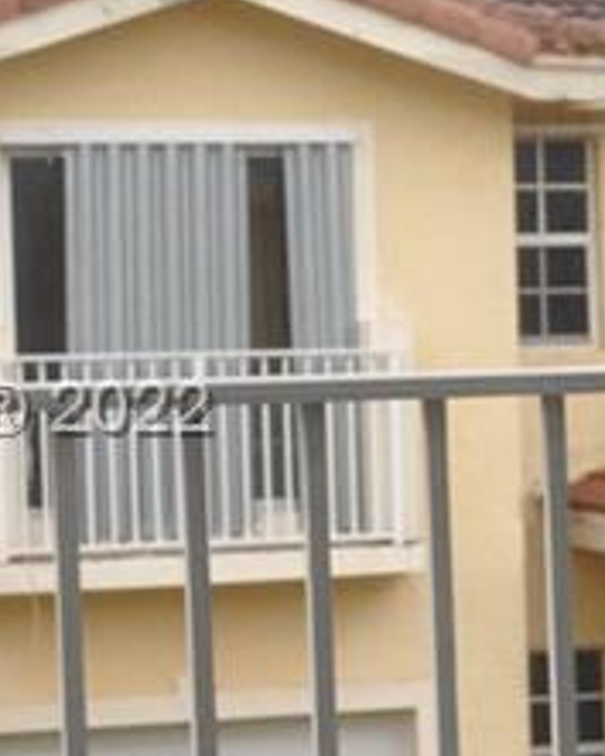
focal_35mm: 183
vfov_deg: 10.5
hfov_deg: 7.4
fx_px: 4093
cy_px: 414
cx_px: 1853
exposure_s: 1/200
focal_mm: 18
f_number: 5.6
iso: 200
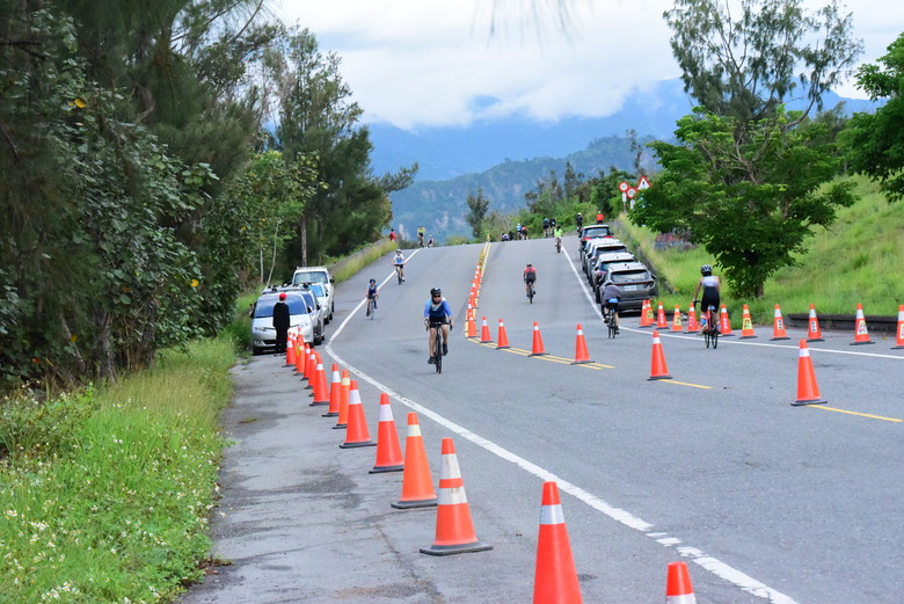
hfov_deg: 18.6
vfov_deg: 12.5
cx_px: 452
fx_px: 2764
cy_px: 302
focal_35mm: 110
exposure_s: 1/2500
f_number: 13
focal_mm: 110
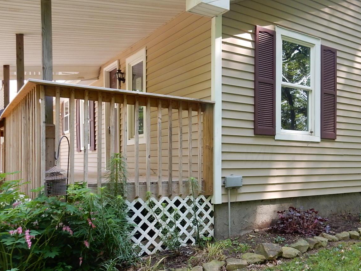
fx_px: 365
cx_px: 246
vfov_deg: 40.6
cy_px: 154
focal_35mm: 35
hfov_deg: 51.5
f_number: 3.7
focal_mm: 4.5
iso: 125
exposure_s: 1/125
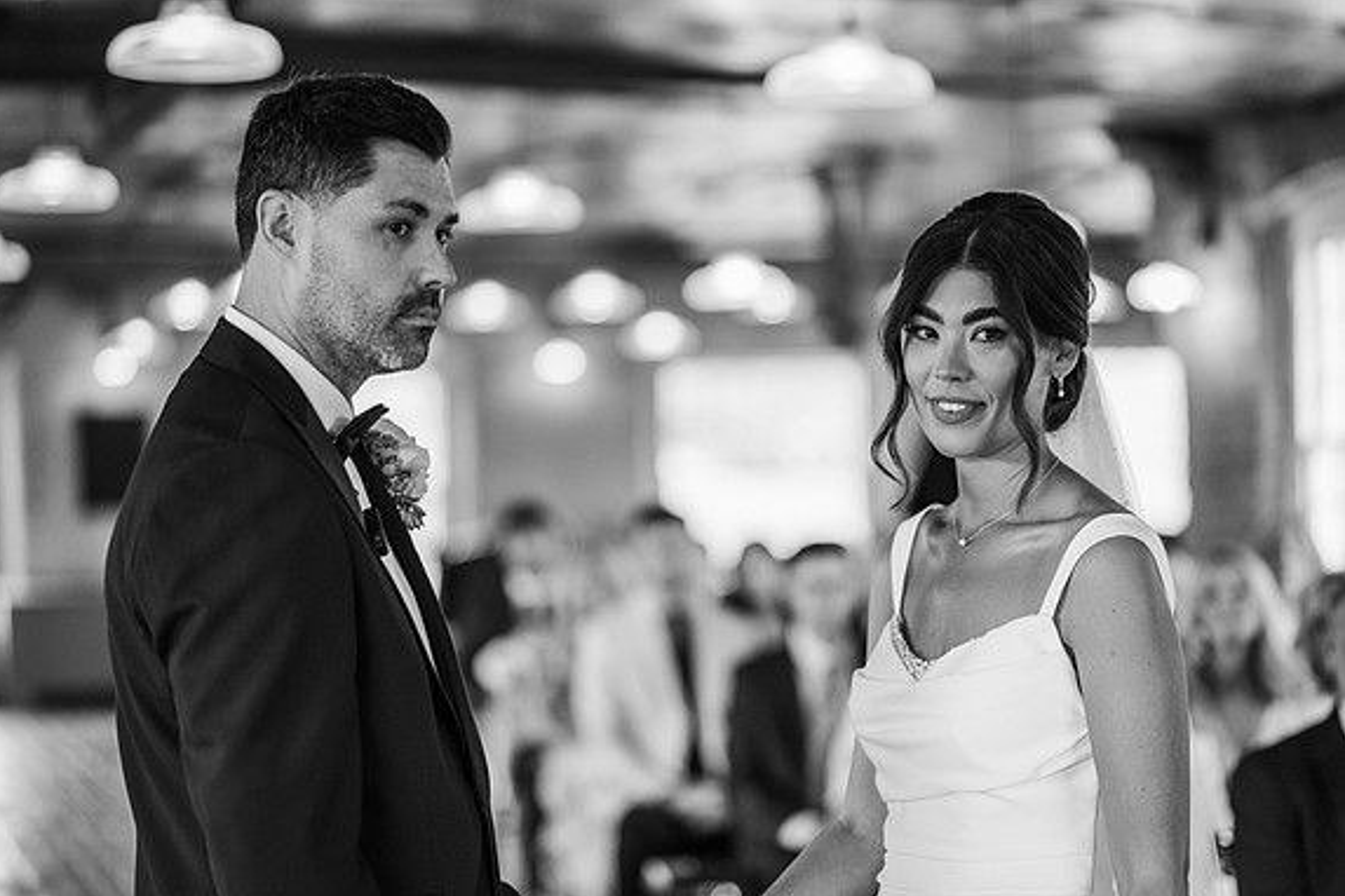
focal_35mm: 86
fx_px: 3213
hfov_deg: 23.6
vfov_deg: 15.9
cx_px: 667
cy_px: 450
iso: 500
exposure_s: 1/200
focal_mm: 85
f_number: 1.8
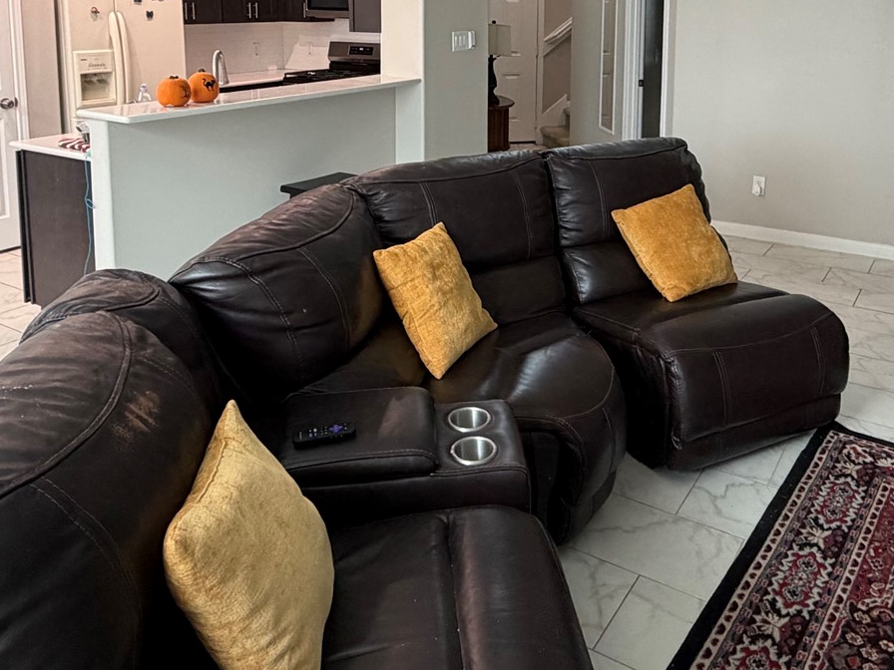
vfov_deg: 41.5
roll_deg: +0.0
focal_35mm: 32
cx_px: 508
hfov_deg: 56.6
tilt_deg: -6.9
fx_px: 826
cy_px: 100
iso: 250
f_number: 2.2
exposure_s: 1/60
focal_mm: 2.22
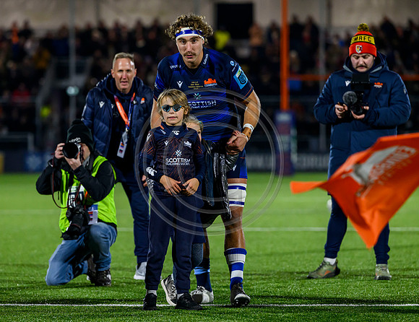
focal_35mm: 266
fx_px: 3247
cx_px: 198
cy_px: 153
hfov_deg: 7.4
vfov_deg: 5.7
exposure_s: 1/1000
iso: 3200
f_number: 3.5
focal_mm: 200
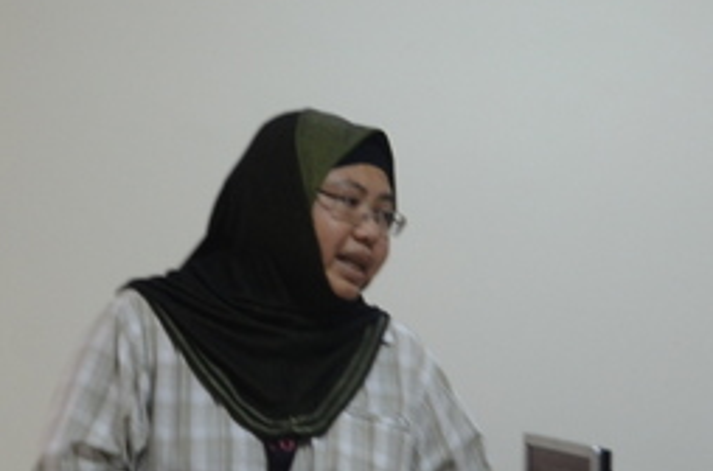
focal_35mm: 170
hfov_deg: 12.1
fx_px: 3364
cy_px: 331
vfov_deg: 8.0
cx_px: 488
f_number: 5.6
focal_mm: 45
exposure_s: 1/60
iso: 1000
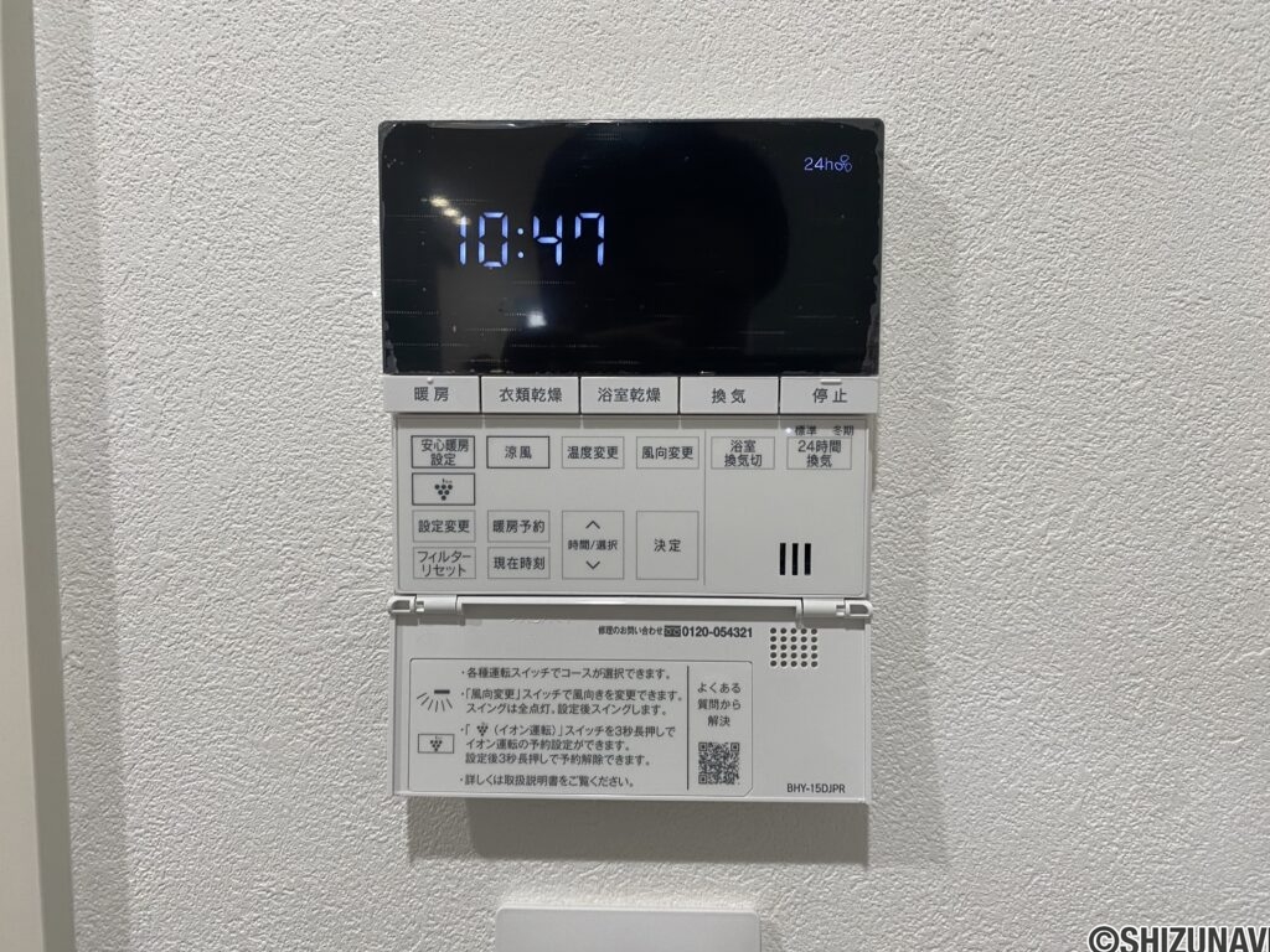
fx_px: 954
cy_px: 476
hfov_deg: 67.3
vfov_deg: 53.1
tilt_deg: -4.3
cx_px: 635
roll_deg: -0.8
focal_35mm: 26
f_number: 1.8
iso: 80
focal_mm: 4.25
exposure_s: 1/60
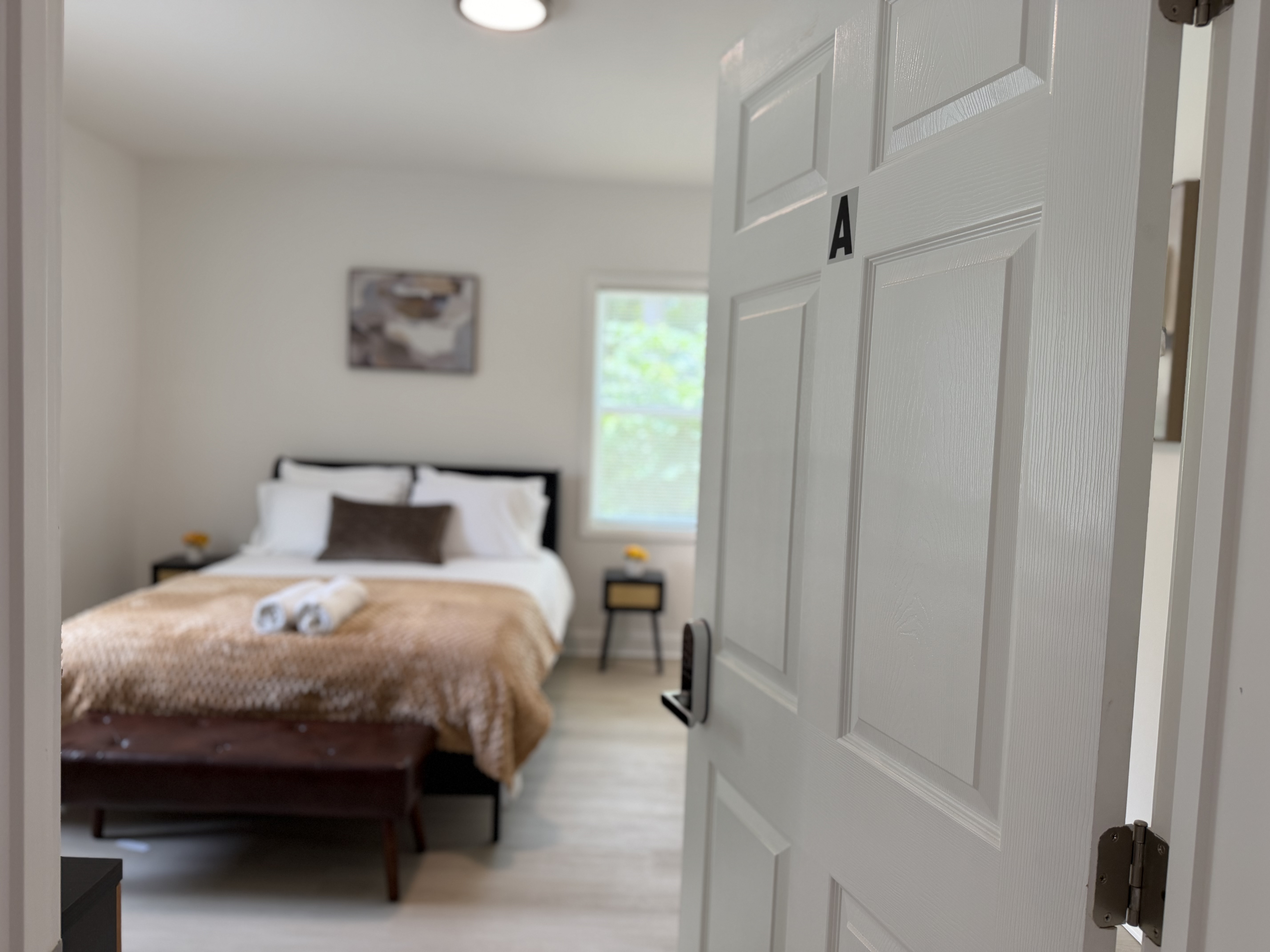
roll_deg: -2.2
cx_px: 635
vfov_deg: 56.8
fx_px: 881
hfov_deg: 71.6
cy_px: 476
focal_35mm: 24
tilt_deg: -3.9
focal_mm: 6.76
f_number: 1.78
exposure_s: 1/125
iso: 100
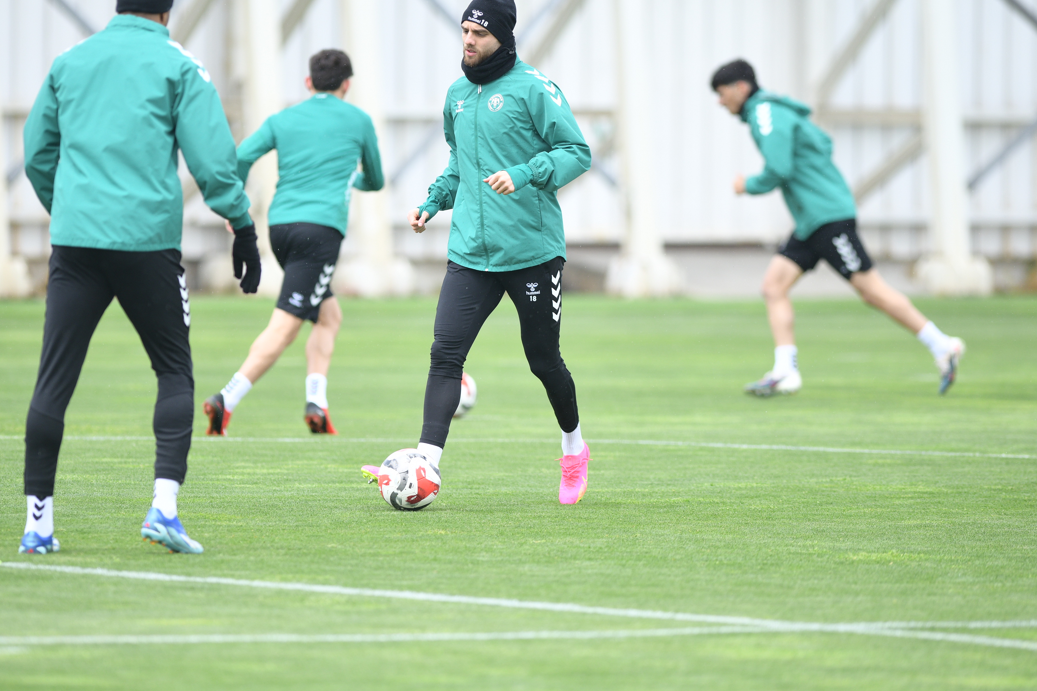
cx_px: 462
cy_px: 288
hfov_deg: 5.2
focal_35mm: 394
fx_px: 11348
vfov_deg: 3.5
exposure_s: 1/3200
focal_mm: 300
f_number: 2.8
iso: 400
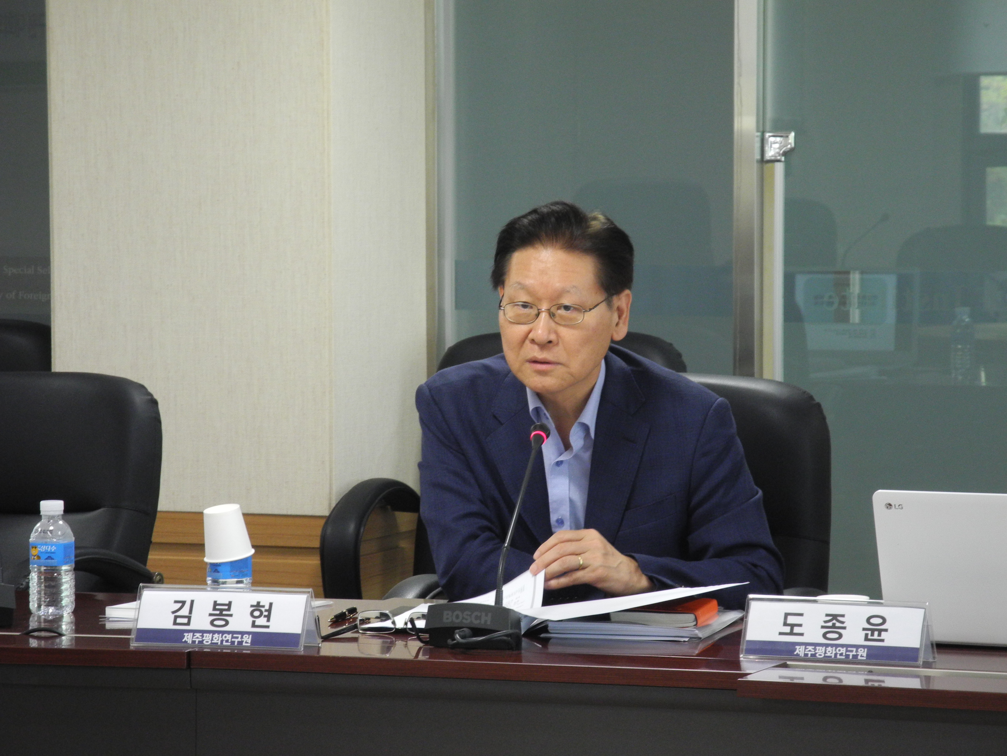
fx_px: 5818
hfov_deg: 9.9
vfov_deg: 7.4
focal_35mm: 200
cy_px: 378
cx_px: 504
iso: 400
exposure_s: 1/21.4
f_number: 5.6
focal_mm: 42.6
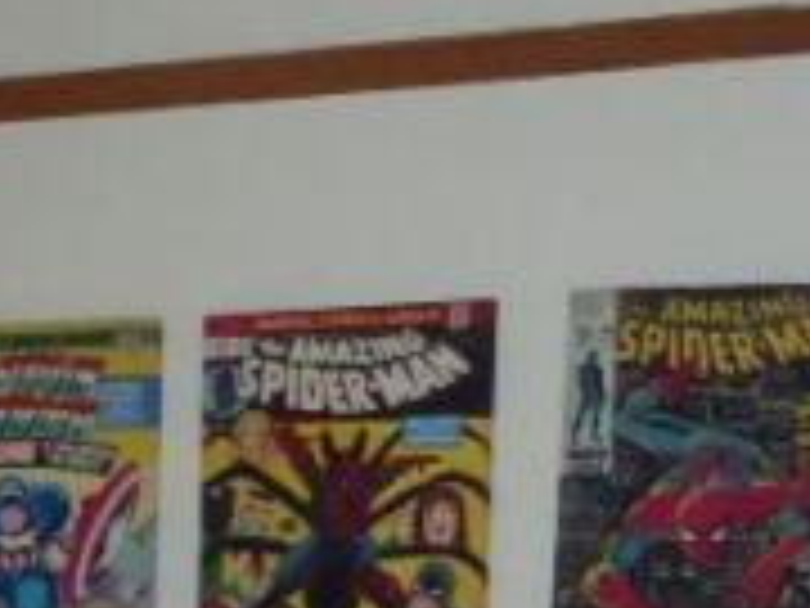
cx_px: -338
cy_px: 986
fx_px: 3323
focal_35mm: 142
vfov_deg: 10.0
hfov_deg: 13.3
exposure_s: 1/60
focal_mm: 4.3
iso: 500
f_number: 3.3
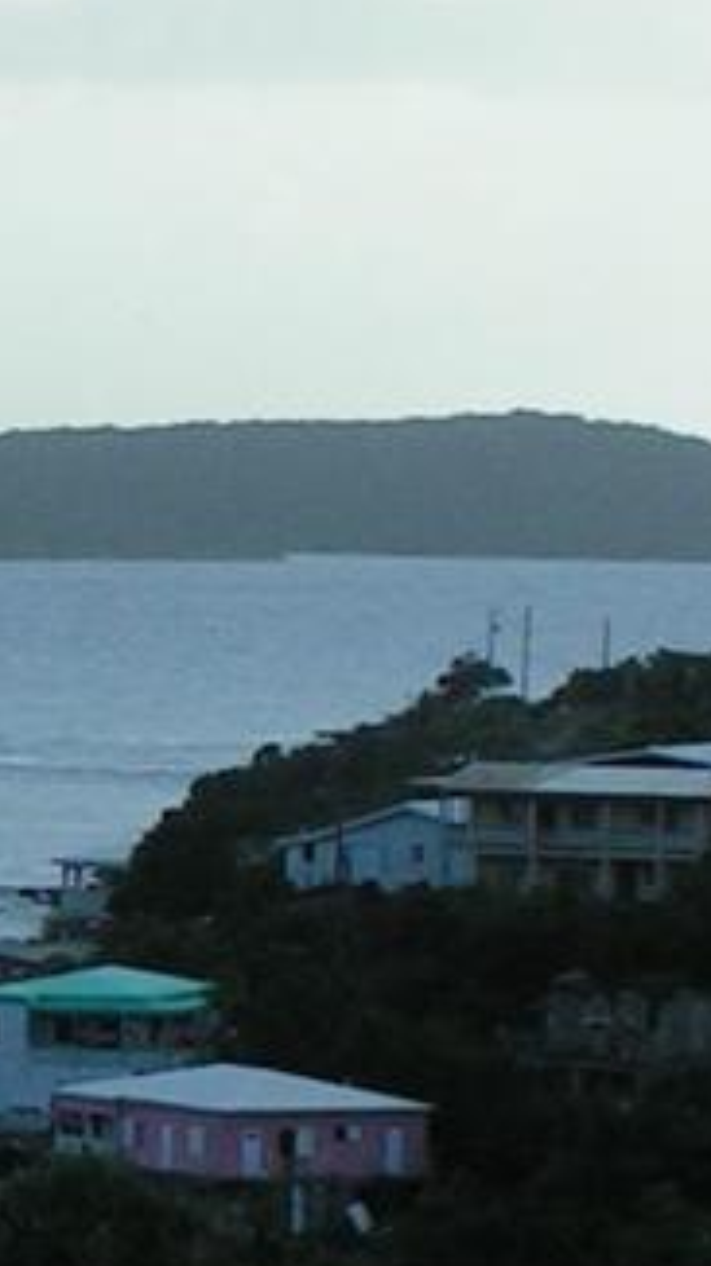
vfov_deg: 6.7
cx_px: -944
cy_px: 637
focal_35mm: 321
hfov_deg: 3.7
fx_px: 10775
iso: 50
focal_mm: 11.5
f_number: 5
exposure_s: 1/160
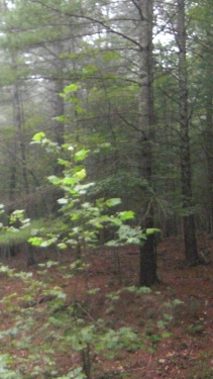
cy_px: 208
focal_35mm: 52
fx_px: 522
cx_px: -10
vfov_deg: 39.8
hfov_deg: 22.0
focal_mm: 4.9
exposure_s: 1/80
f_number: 2.6
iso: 800
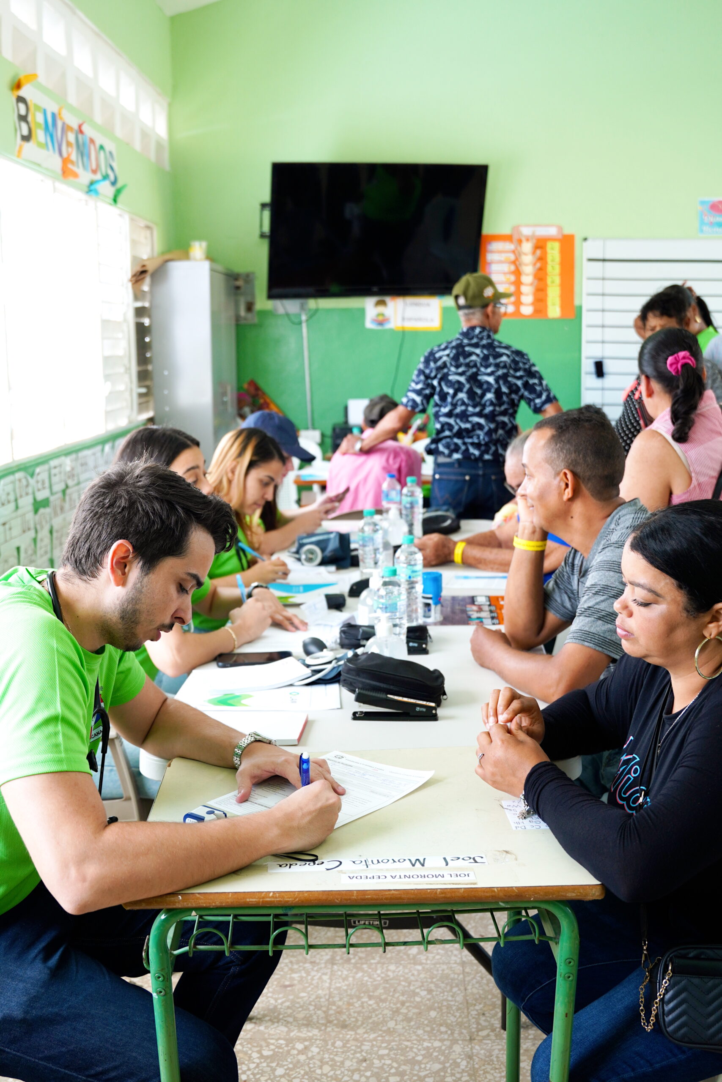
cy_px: 541
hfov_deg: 36.9
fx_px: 1083
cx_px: 361
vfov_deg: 53.1
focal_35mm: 36
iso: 200
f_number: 2.8
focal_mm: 24
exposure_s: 1/125
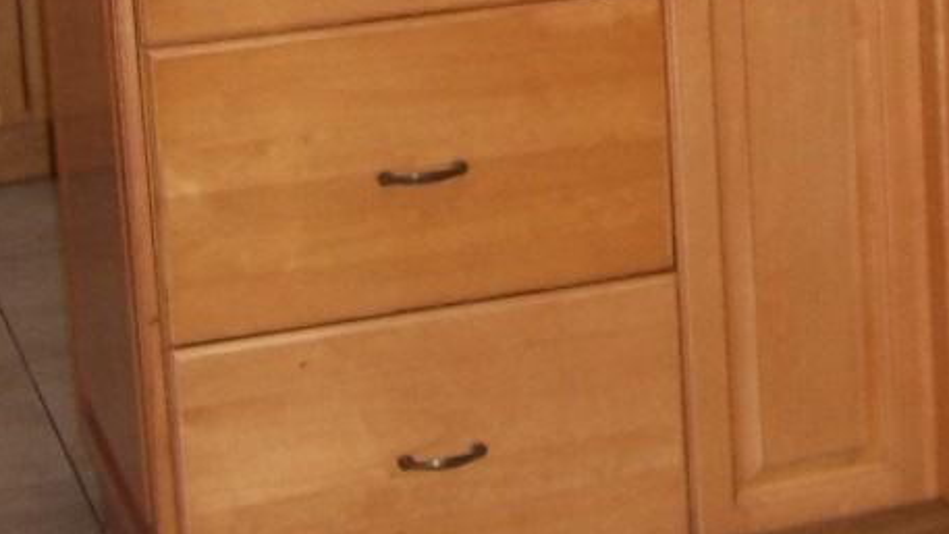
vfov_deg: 9.6
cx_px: 939
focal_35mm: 122
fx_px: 3070
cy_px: -347
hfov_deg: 17.2
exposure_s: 1/60
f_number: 2.8
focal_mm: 5.5
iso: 80
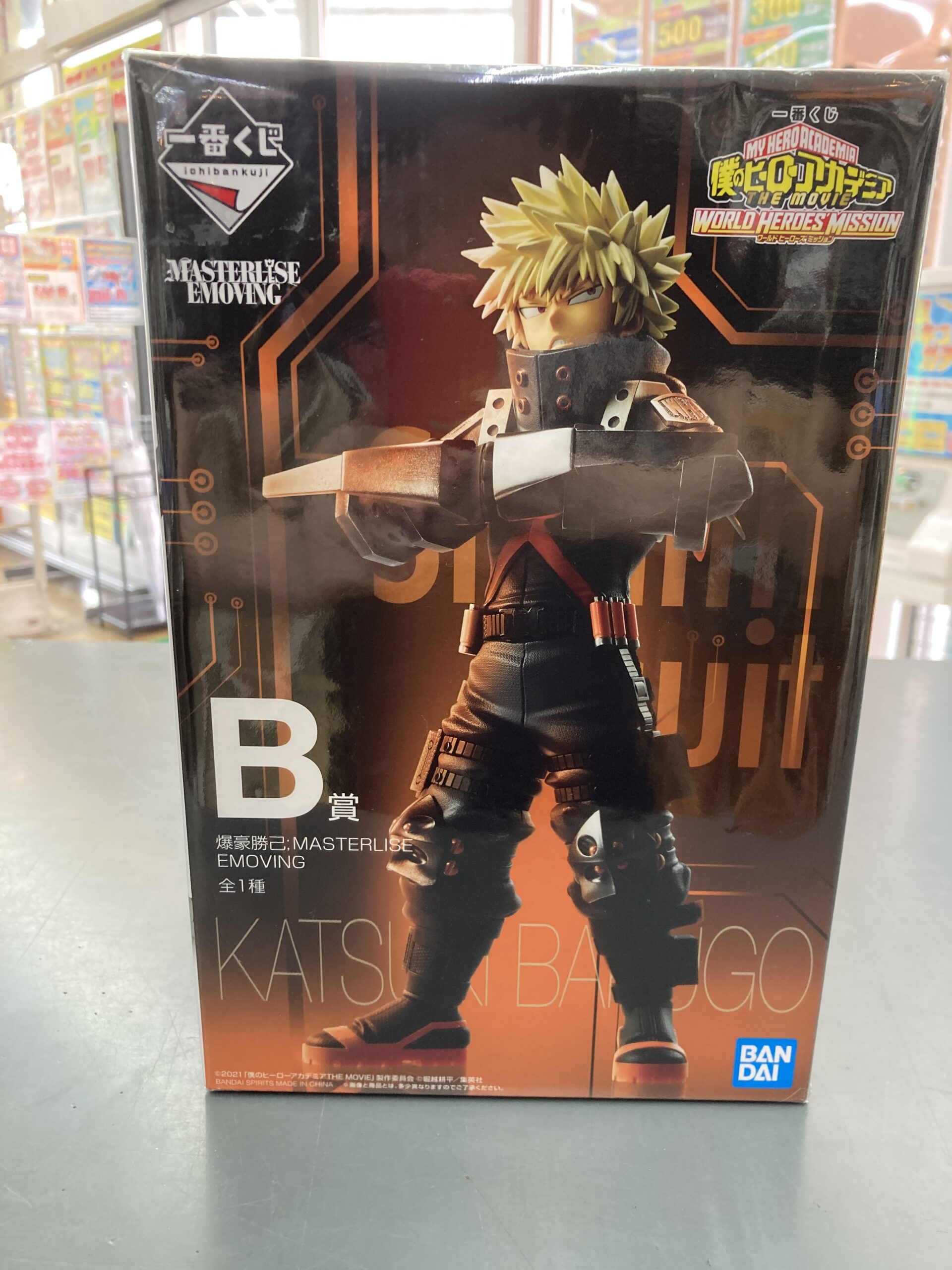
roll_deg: -1.2
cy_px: 635
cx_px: 476
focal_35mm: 28
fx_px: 1027
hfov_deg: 49.7
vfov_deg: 63.4
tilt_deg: -18.0
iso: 100
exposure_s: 1/60
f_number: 1.8
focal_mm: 3.99
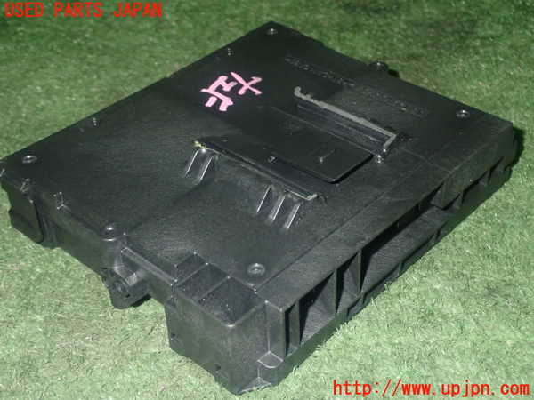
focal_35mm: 54
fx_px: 833
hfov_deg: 35.5
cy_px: 200
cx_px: 267
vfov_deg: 27.0
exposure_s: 1/50
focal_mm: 9.65
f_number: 10
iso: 800
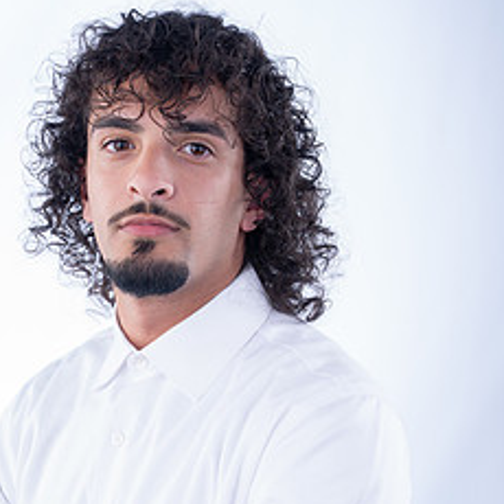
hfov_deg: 17.7
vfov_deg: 17.6
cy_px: 397
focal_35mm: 98
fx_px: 1614
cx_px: 186
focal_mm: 59
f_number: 8
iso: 100
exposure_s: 1/200
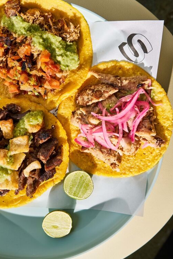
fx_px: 267
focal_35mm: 37
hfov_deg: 35.9
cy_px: 123
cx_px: 84
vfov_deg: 51.9
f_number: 9
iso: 400
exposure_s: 1/160
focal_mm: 35
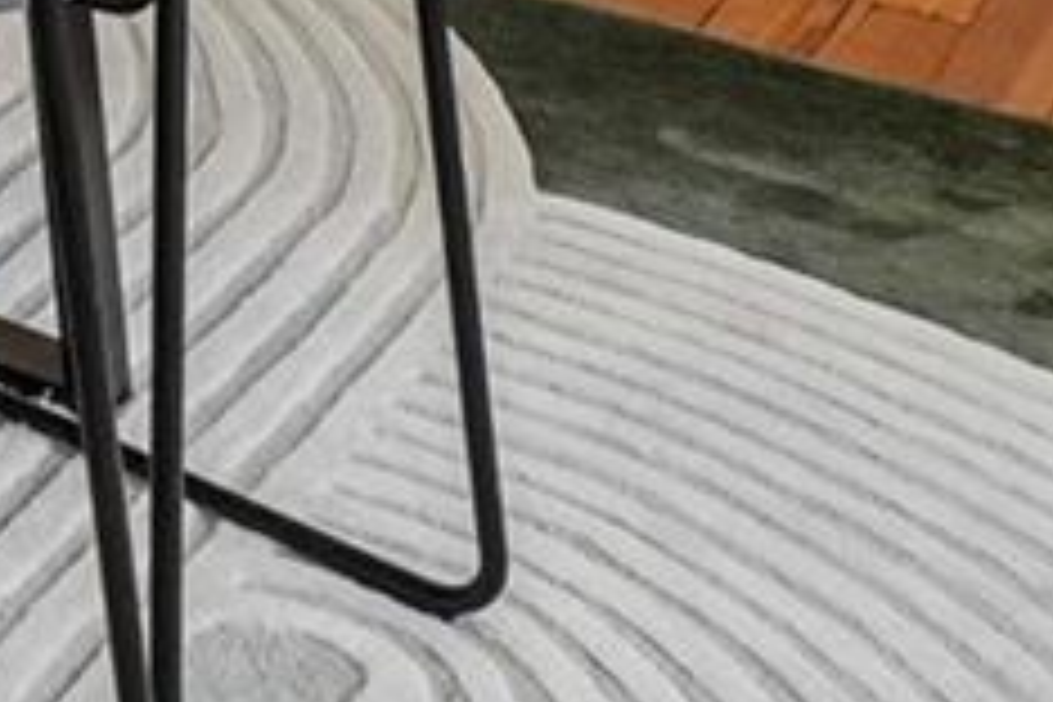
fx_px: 3224
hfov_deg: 14.6
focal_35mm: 110
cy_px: -1431
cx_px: -1170
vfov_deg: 9.6
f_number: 8
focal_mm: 10.6
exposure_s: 1/20
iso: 800
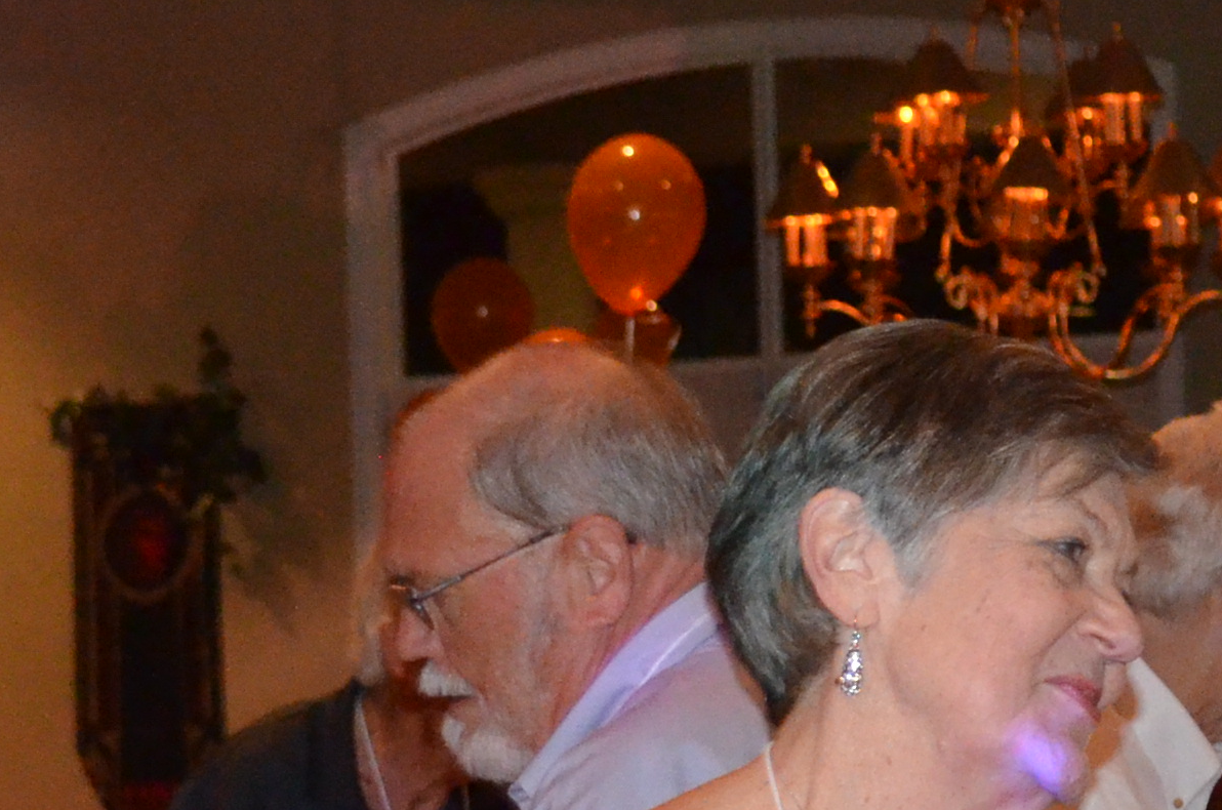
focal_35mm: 186
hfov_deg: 11.1
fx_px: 6302
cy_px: 688
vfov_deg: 7.3
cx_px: 744
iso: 3200
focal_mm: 30
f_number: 4.5
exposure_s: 1/60
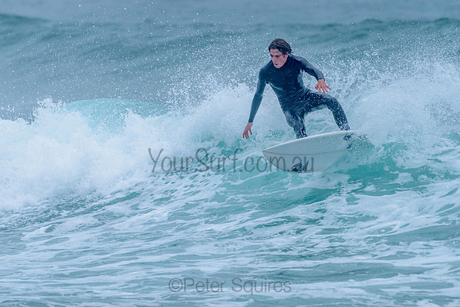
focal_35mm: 628
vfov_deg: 2.2
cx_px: 242
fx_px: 8023
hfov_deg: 3.3
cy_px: 133
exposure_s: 1/2000
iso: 800
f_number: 5.6
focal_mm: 500
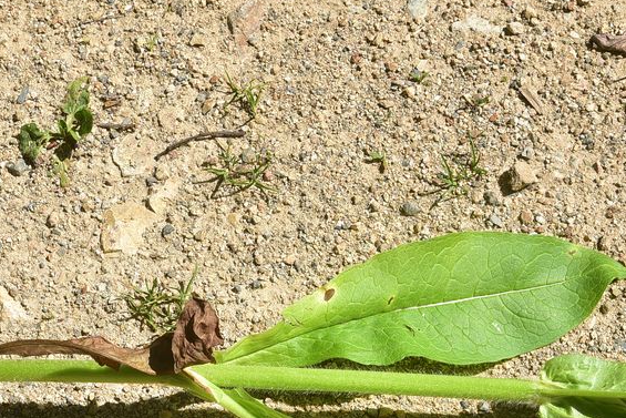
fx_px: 2000
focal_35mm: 115
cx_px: 164
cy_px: 380
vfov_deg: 11.8
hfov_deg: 17.7
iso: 160
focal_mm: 50
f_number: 14
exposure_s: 1/125
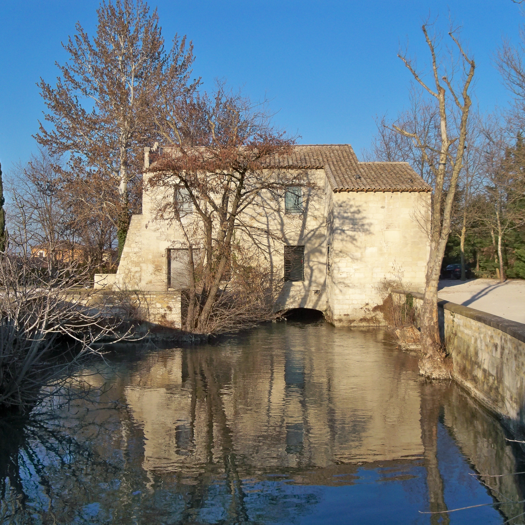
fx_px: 721
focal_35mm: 42
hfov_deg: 40.0
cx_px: 264
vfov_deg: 40.0
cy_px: 262
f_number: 3.5
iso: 80
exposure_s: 1/400
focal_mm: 6.2
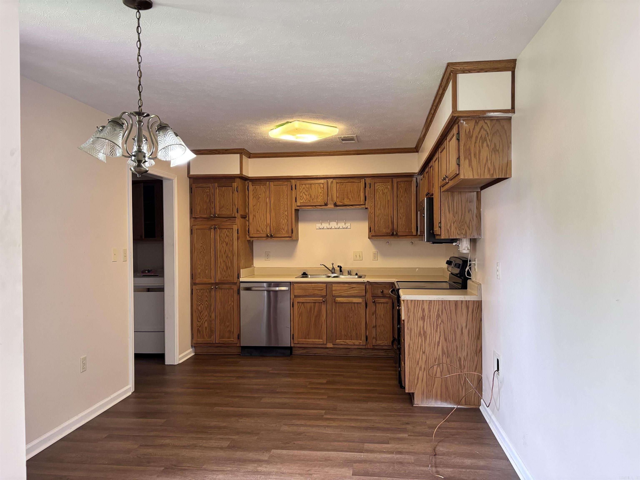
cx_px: 320
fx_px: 481
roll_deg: +0.2
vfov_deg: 53.1
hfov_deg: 67.3
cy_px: 240
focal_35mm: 26
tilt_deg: -1.8
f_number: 1.6
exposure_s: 1/60
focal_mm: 5.96
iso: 200
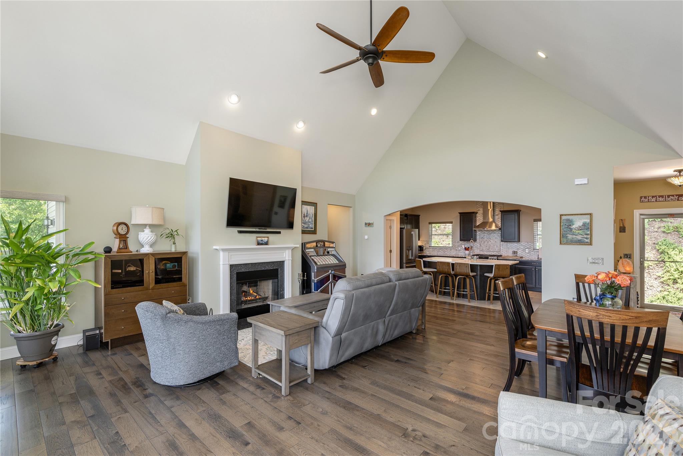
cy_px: 228
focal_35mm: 16
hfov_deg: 98.5
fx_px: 294
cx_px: 342
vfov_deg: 75.6
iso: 320
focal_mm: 15.5
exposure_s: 1/25
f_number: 7.1
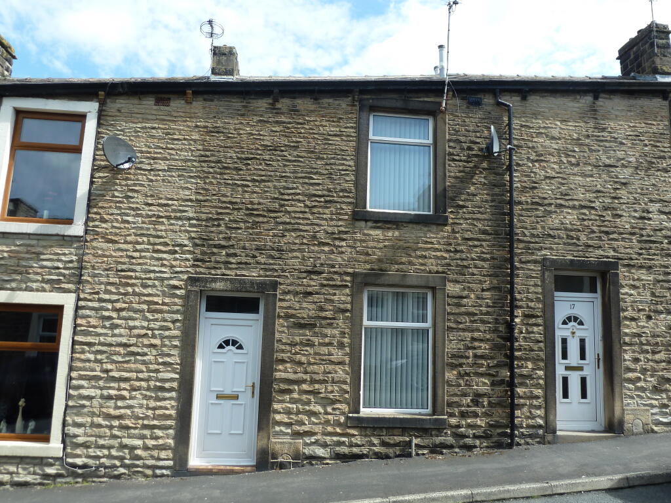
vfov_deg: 48.2
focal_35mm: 29
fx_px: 562
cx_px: 336
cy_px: 252
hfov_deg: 61.7
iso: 80
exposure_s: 1/320
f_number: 4
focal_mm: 4.7
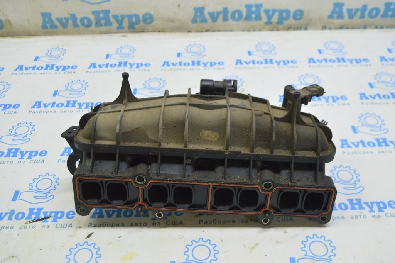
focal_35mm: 39
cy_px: 132
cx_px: 198
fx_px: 428
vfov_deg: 34.2
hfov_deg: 49.6
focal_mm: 26
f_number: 5.6
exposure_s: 1/20
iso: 400
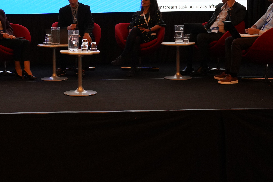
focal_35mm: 59
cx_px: 84
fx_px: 447
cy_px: 56
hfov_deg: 33.5
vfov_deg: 22.9
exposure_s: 1/160
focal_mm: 36
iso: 3200
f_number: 4
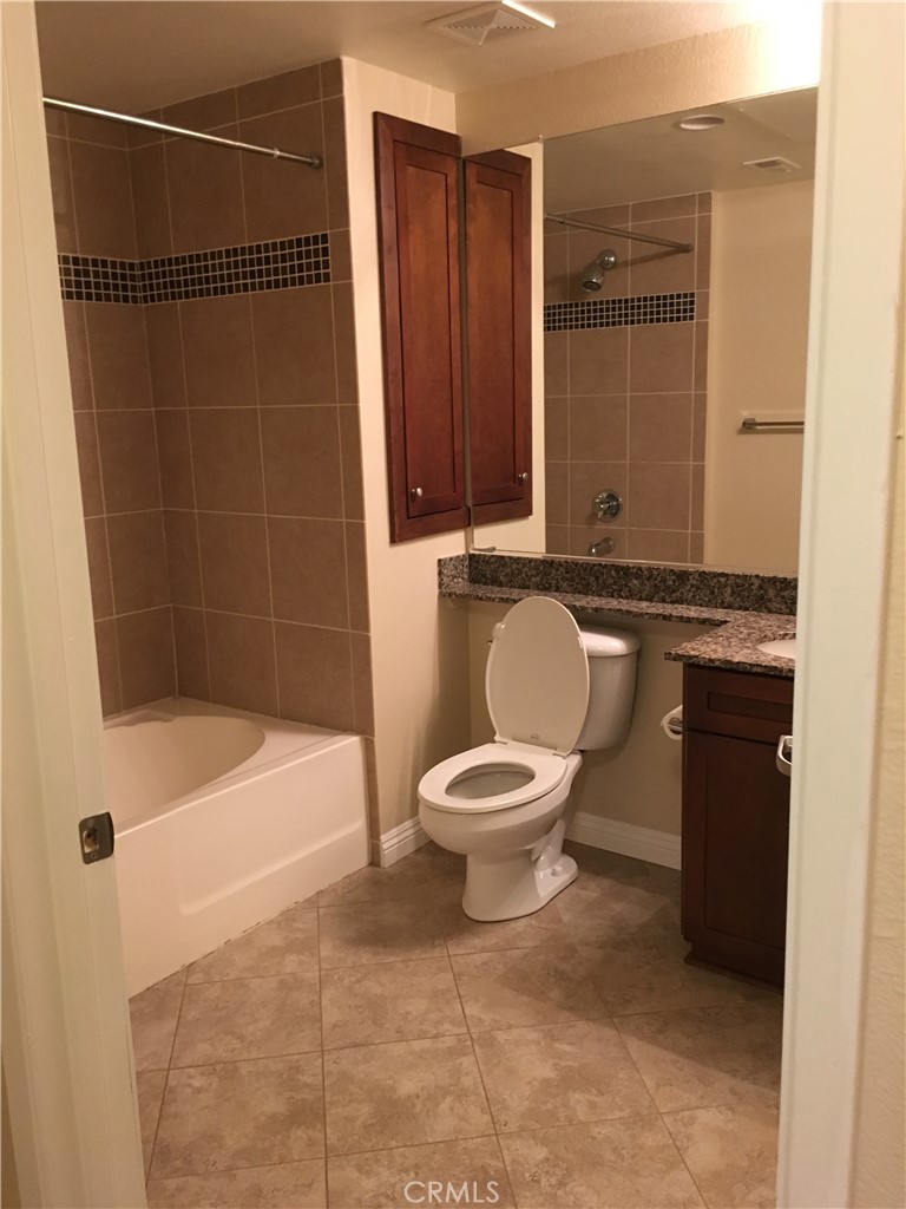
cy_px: 604
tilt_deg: -8.3
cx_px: 453
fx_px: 1012
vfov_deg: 61.7
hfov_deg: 48.2
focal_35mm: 29
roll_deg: +2.3
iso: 200
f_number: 2.2
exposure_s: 1/20
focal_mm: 4.15
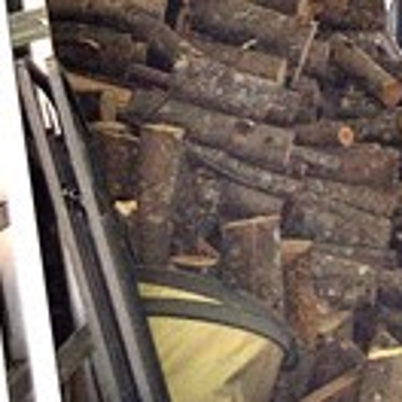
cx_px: 729
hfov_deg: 6.8
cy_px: -198
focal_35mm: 251
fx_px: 3298
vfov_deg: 6.9
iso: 400
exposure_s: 1/100
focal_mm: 24
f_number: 5
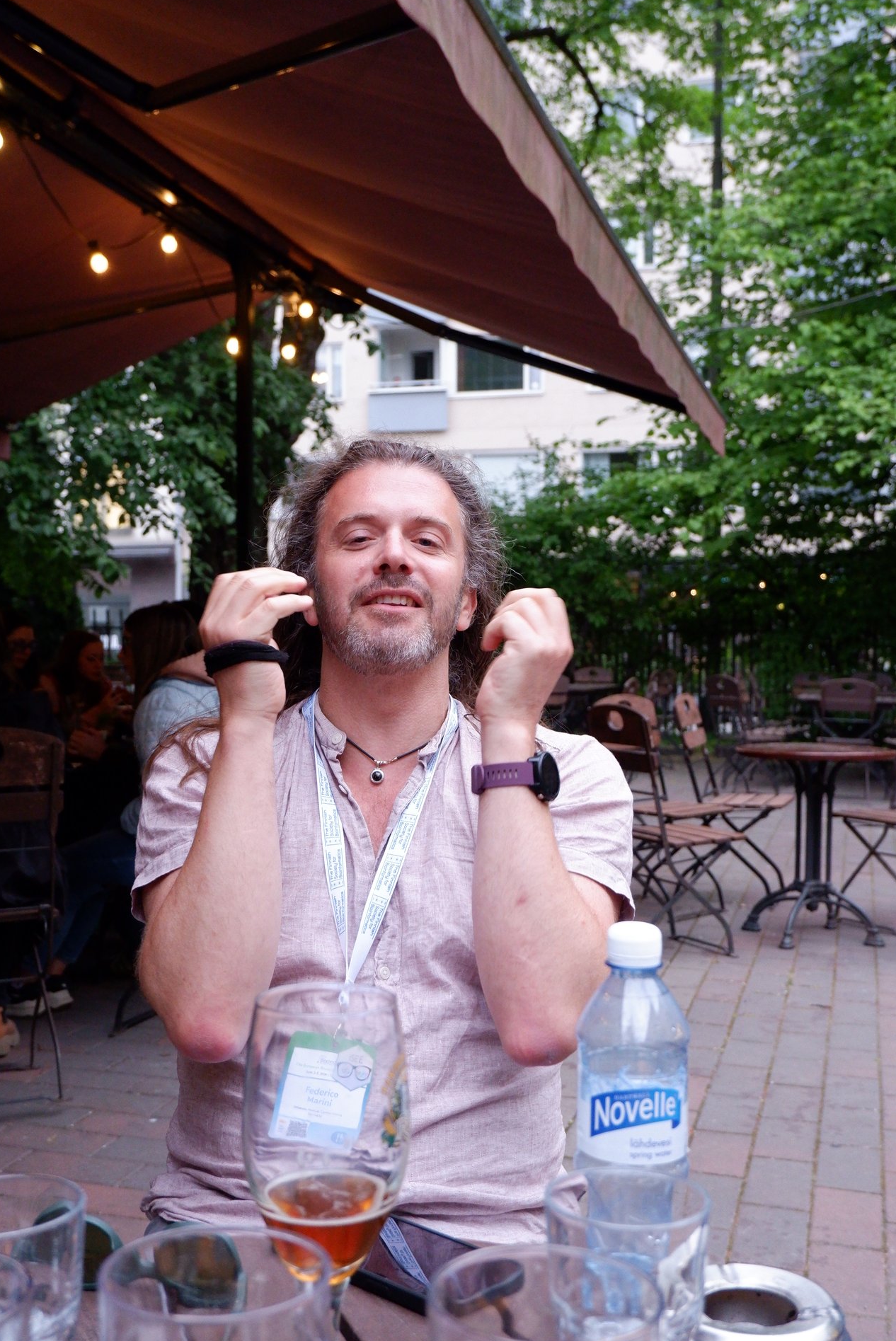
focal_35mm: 38
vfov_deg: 50.7
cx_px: 424
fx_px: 1416
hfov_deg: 35.1
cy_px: 697
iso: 3200
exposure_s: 1/180
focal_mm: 24.9
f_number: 4.4
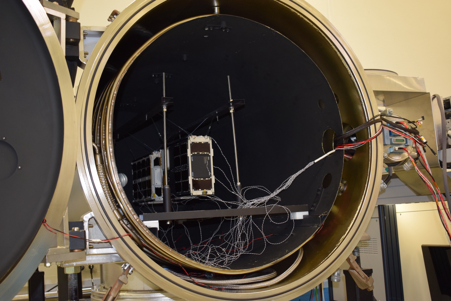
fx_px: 564
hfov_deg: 43.6
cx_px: 226
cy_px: 150
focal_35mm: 45
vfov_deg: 29.9
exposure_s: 1/60
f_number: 4.2
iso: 1000
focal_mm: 30
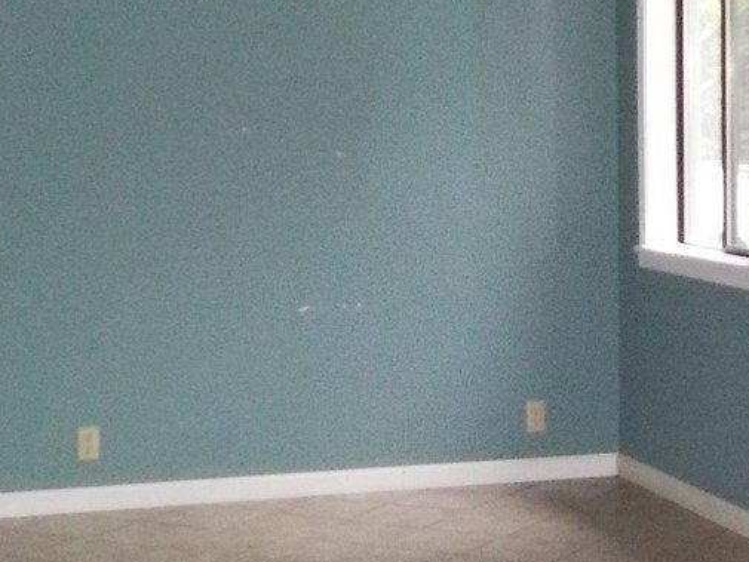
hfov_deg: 20.6
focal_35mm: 95
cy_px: 286
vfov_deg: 15.6
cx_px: 463
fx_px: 2056
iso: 640
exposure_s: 1/30
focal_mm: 4.1
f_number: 3.3
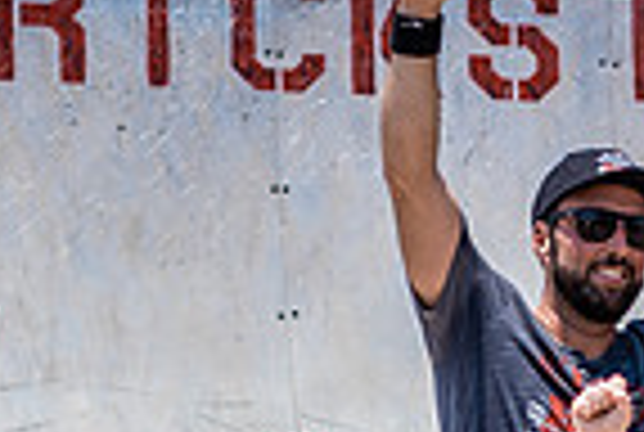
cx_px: 545
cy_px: 735
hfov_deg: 8.7
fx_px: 4213
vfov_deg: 5.8
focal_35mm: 235
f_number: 1.8
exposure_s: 1/2000
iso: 50
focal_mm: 50
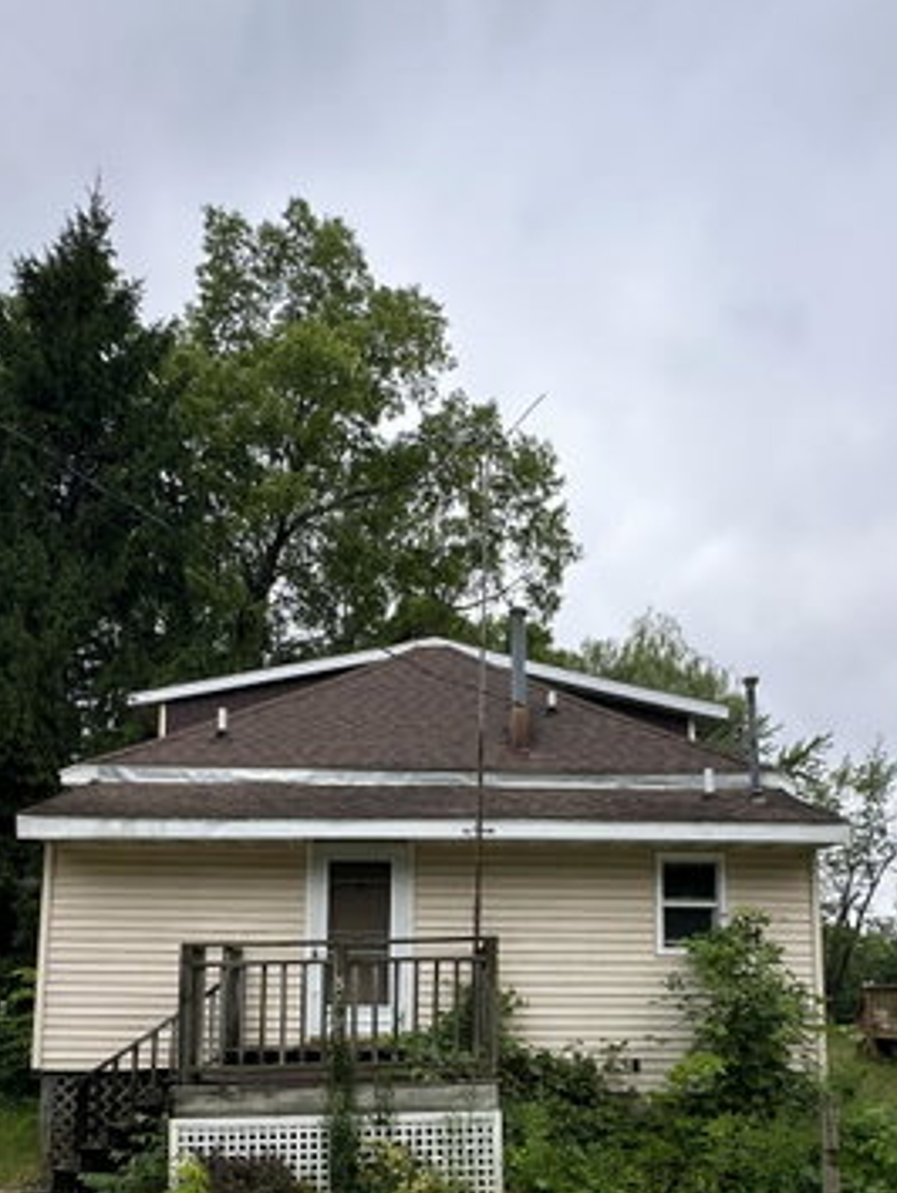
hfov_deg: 51.4
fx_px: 932
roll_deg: -0.7
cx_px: 448
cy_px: 868
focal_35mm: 27
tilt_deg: +9.3
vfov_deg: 62.2
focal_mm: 2.22
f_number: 2.2
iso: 40
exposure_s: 1/211
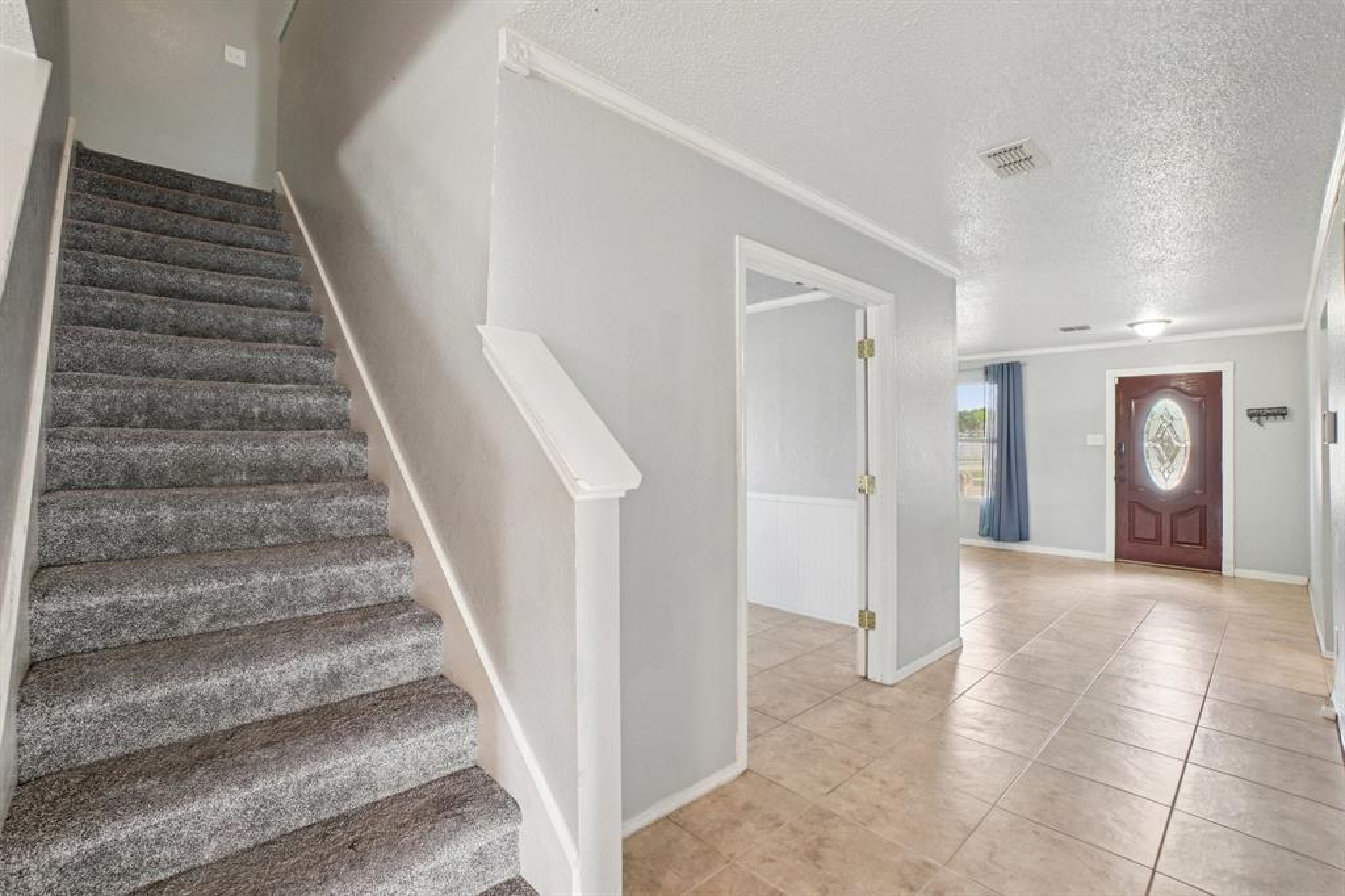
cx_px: 672
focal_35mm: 15
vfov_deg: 77.3
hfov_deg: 100.4
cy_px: 448
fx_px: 560
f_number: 8
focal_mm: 10
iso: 400
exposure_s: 1/3.33
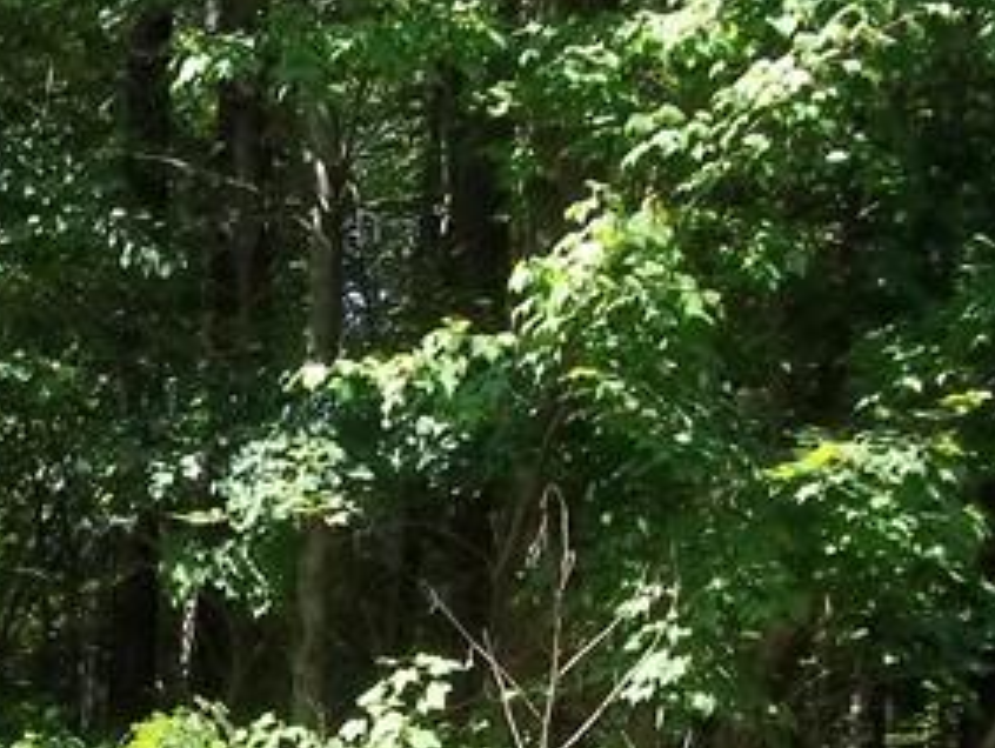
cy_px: 1210
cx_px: -166
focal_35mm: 116
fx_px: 3337
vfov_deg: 12.0
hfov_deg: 16.3
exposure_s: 1/250
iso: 64
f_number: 2.9
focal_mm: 5.7
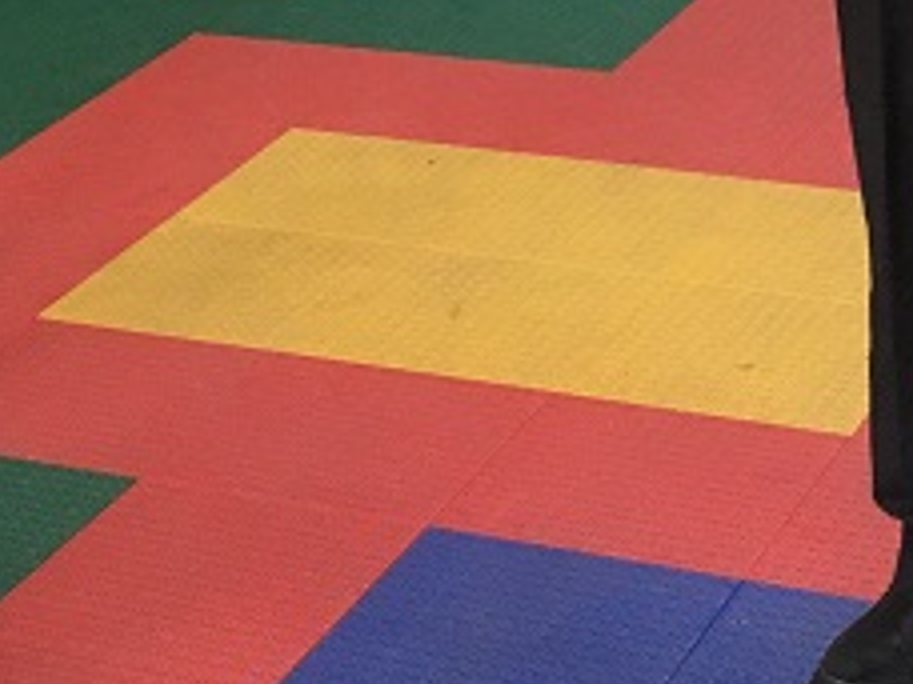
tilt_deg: -5.7
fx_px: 3350
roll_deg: +3.1
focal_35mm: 127
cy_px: -624
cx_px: 300
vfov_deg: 10.8
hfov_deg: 15.5
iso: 64
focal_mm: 4.15
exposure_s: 1/33
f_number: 2.2
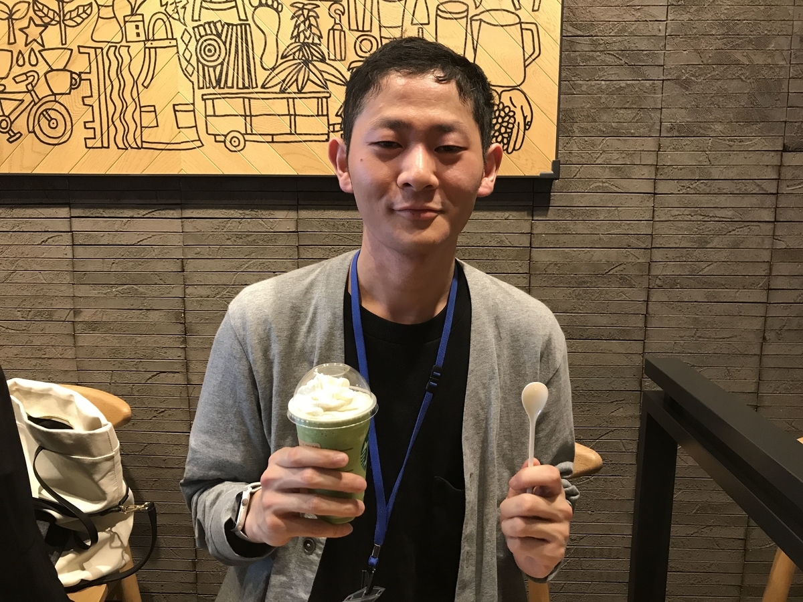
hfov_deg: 63.4
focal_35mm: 28
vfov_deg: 49.7
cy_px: 301
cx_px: 402
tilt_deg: -9.0
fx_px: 650
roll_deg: +0.0
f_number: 1.8
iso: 80
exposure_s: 1/15
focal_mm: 3.99
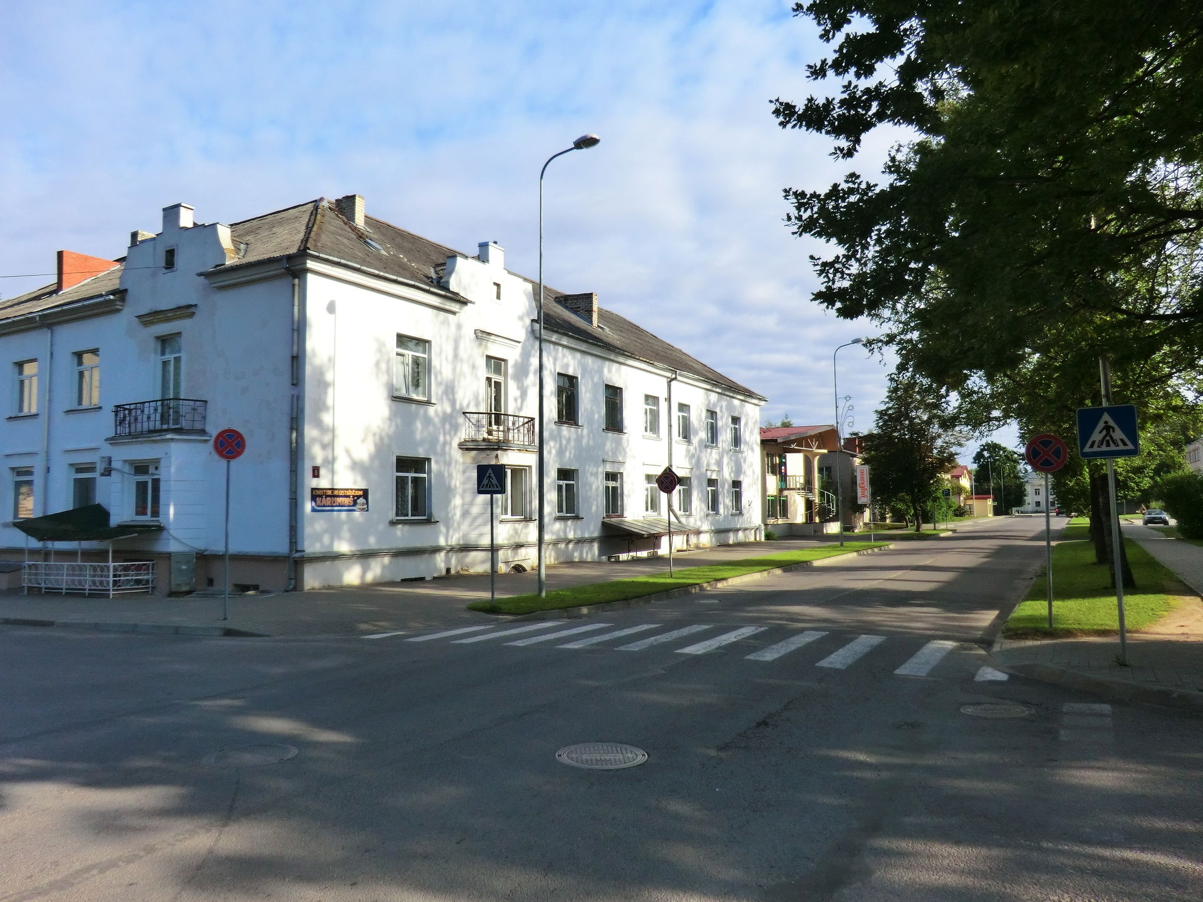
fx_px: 834
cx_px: 602
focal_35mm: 24
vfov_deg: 56.8
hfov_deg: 71.6
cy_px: 451
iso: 80
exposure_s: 1/800
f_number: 3.2
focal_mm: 4.3
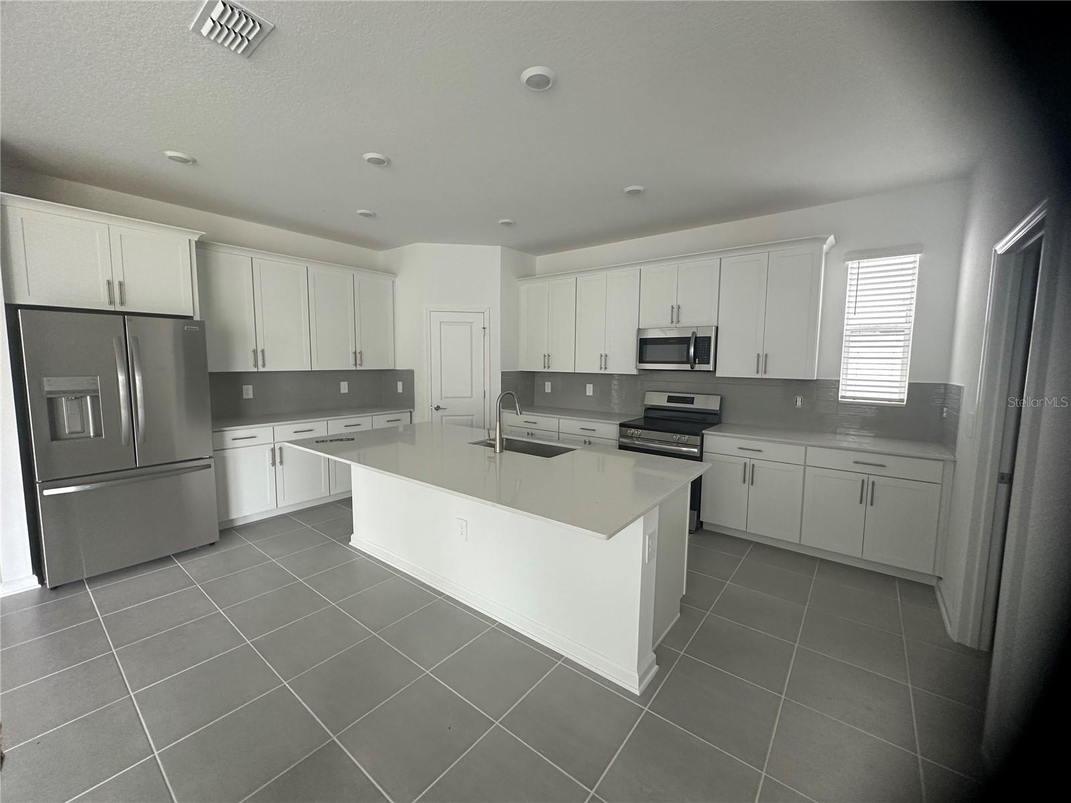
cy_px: 402
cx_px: 536
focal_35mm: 14
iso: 250
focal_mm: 2.22
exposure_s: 1/99
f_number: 2.2
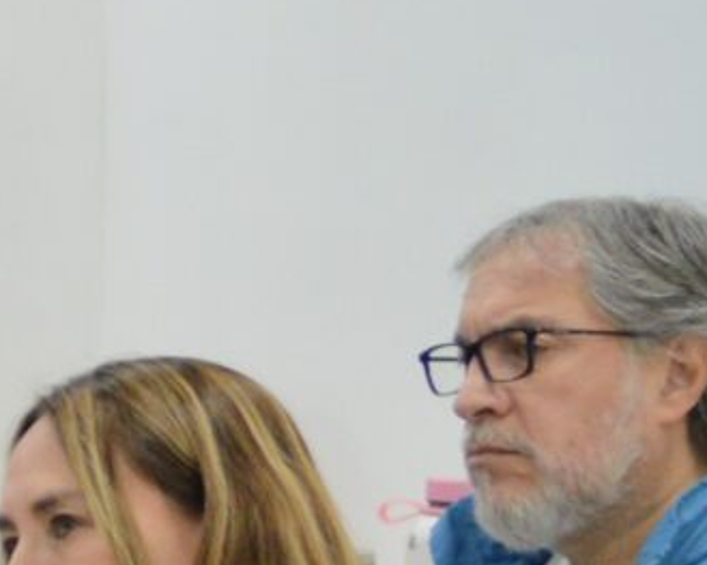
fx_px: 4581
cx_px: -1898
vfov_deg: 7.0
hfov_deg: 7.1
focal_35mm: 219
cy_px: 458
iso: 400
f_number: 3.8
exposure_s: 1/80
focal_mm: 20
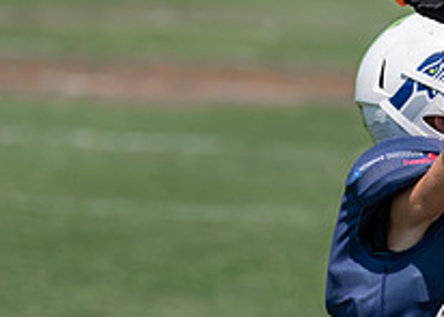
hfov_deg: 4.2
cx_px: 481
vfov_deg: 3.0
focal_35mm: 484
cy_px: 201
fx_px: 6101
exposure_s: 1/1600
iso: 100
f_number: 2.8
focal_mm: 150
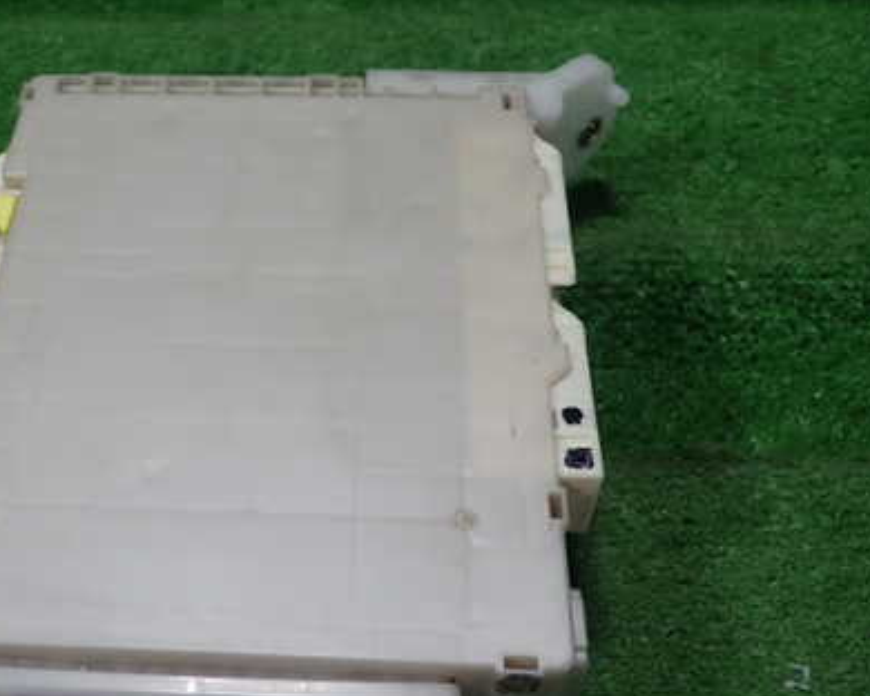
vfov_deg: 33.3
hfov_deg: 40.3
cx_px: 250
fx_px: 1159
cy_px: 426
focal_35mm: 45
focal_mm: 5.5
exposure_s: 1/125
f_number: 2.3
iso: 125
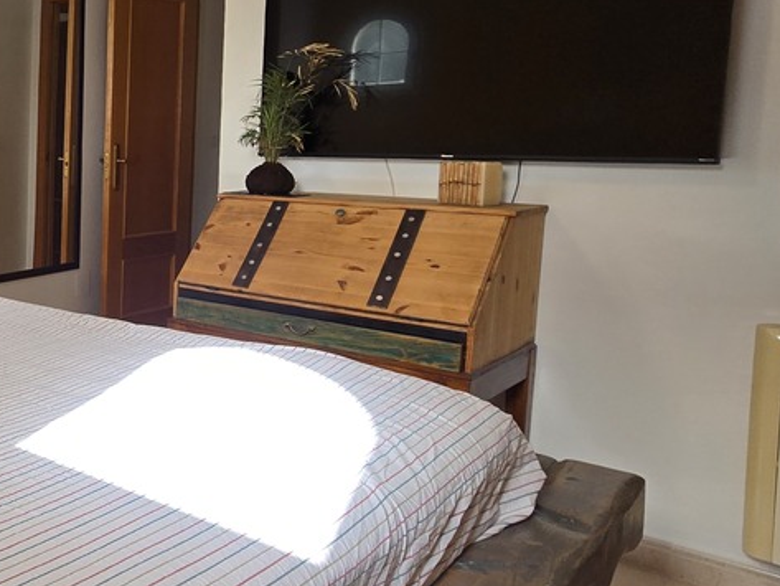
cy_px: 208
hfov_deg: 37.9
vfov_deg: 42.5
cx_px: -196
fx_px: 744
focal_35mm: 33
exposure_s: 1/161
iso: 50
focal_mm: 2.2
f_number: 2.2
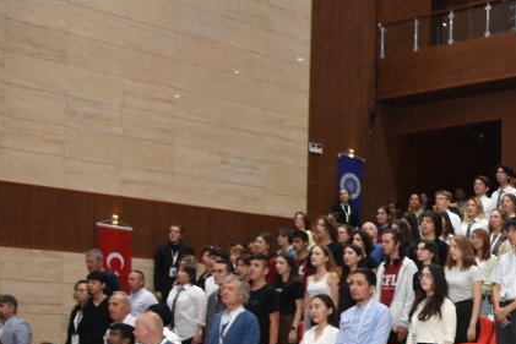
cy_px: 343
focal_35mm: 77
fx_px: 1104
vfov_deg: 17.3
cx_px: 711
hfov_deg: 22.8
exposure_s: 1/60
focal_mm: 18
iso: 1600
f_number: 4
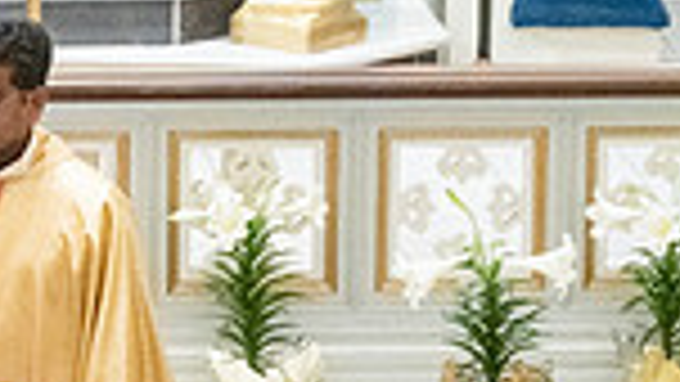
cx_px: -392
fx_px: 9414
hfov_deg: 4.1
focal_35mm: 522
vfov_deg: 2.3
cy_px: 600
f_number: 8
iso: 5000
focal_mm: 130
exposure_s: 1/60
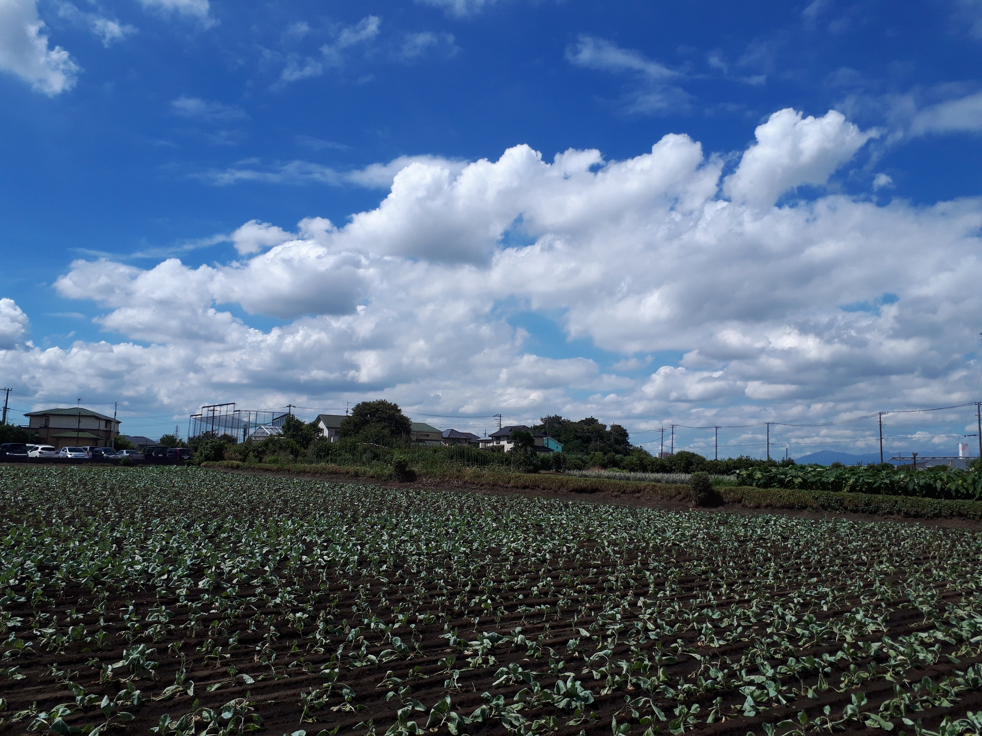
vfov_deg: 51.4
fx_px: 766
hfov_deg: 65.3
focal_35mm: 27
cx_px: 491
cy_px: 368
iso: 40
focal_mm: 3.6
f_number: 1.9
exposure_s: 1/2695
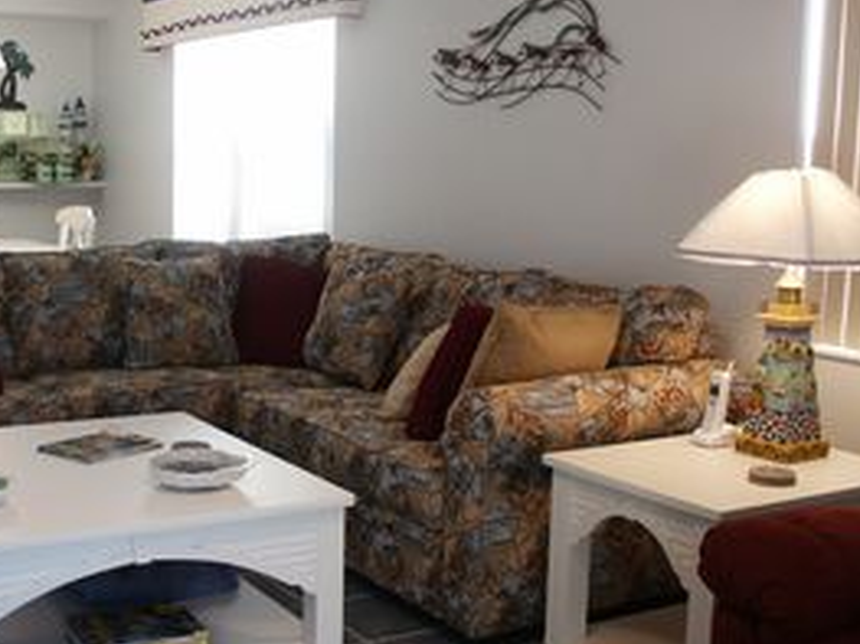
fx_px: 1217
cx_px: 265
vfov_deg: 29.7
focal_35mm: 49
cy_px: 317
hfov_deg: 38.3
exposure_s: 1/45
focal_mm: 7.18
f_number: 3
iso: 125
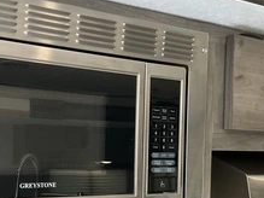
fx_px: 404
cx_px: 68
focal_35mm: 53
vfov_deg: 27.3
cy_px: 136
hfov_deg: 35.4
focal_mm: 3
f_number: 1.8
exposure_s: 1/60
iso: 160
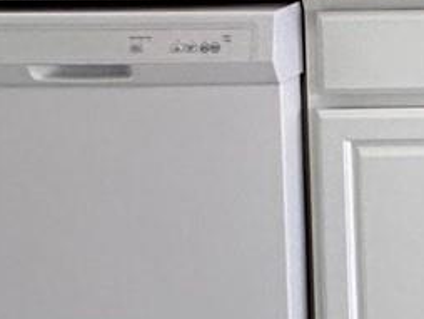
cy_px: -293
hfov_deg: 14.0
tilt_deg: -0.5
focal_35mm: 88
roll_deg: +0.3
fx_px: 1079
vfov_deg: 14.4
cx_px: 1061
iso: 160
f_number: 2.2
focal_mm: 2.22
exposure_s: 1/120
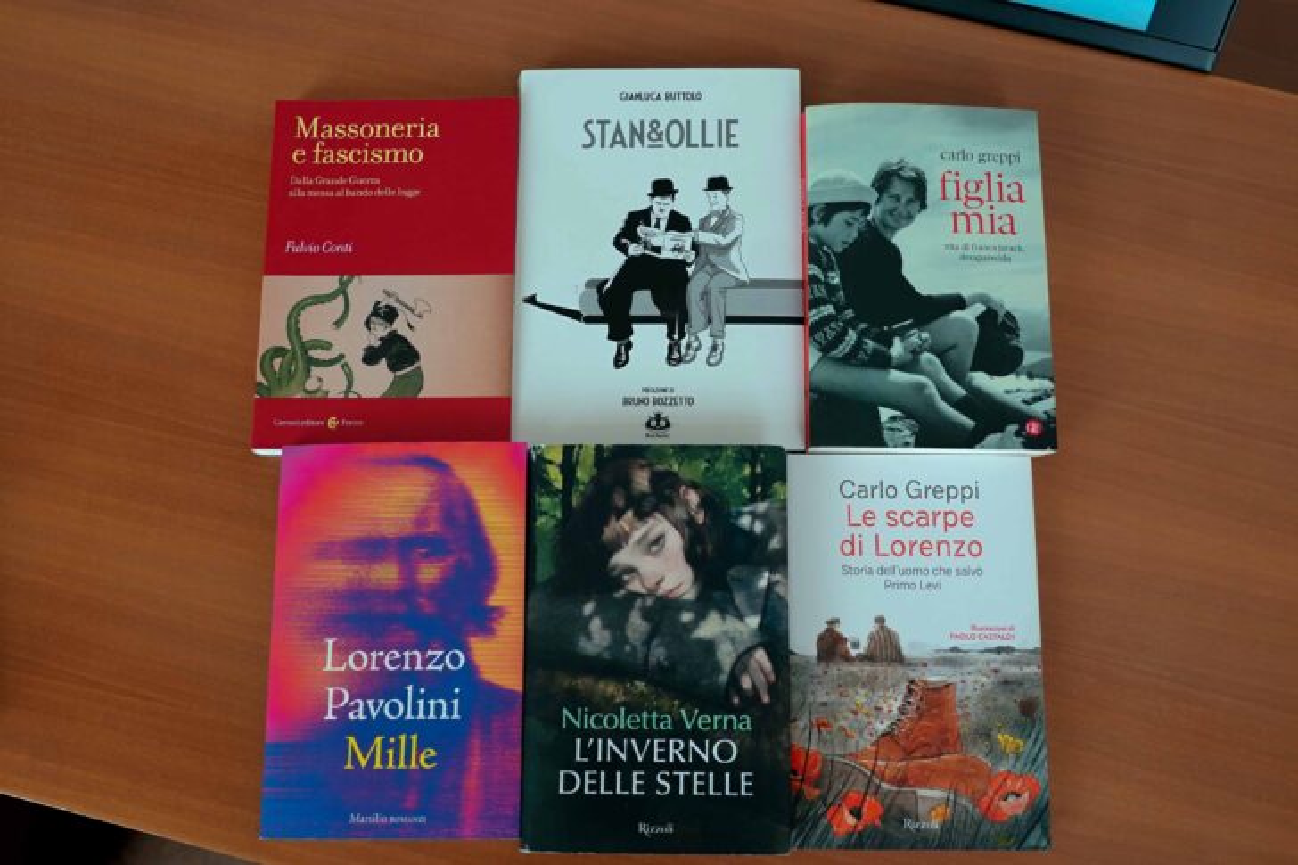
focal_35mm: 36
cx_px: 649
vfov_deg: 36.9
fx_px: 1298
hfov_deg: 53.1
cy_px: 432
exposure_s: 1/200
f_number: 4
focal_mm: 24
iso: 500
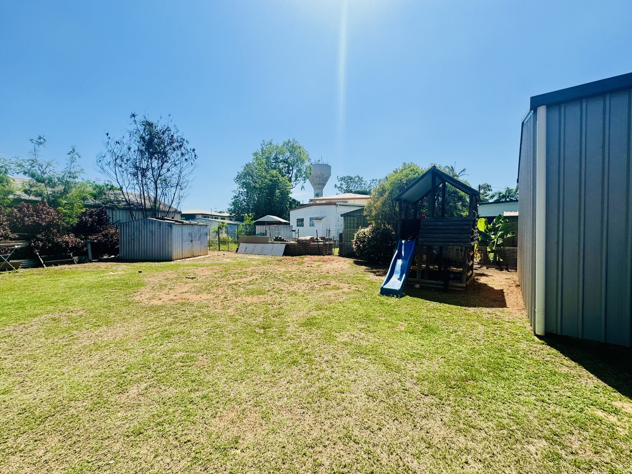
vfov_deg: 85.7
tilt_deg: +0.7
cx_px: 316
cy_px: 237
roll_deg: +0.9
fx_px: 256
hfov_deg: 102.1
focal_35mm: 14
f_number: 2.2
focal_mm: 2.22
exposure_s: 1/1927
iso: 50
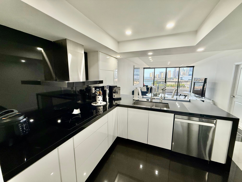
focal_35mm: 14
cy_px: 91
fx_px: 98
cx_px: 121
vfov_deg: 85.7
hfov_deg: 102.1
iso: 125
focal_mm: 2.22
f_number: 2.2
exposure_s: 1/120
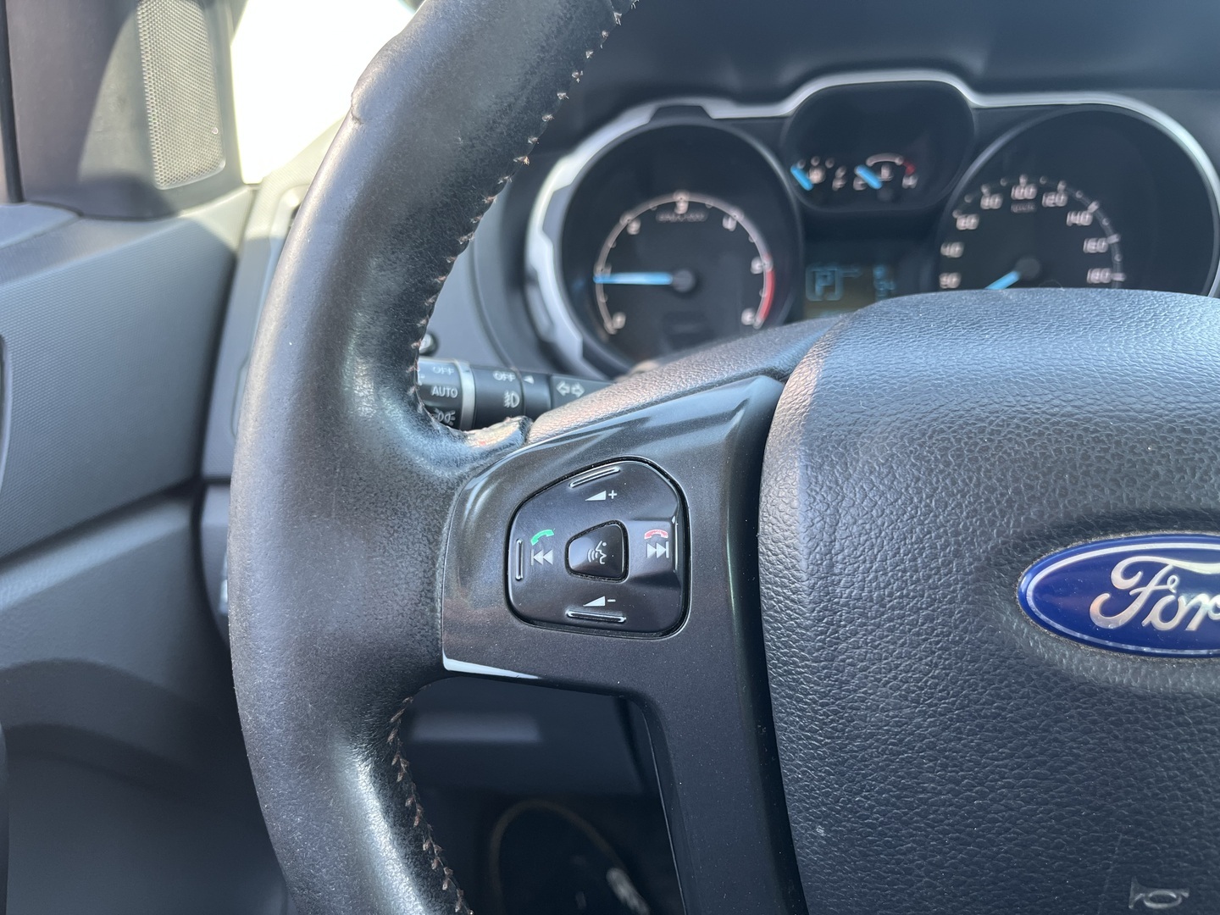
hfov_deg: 67.3
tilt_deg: -25.1
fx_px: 916
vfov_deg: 53.1
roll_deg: +3.6
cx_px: 610
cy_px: 458
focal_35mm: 26
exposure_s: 1/122
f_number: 1.6
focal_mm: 5.1
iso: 80
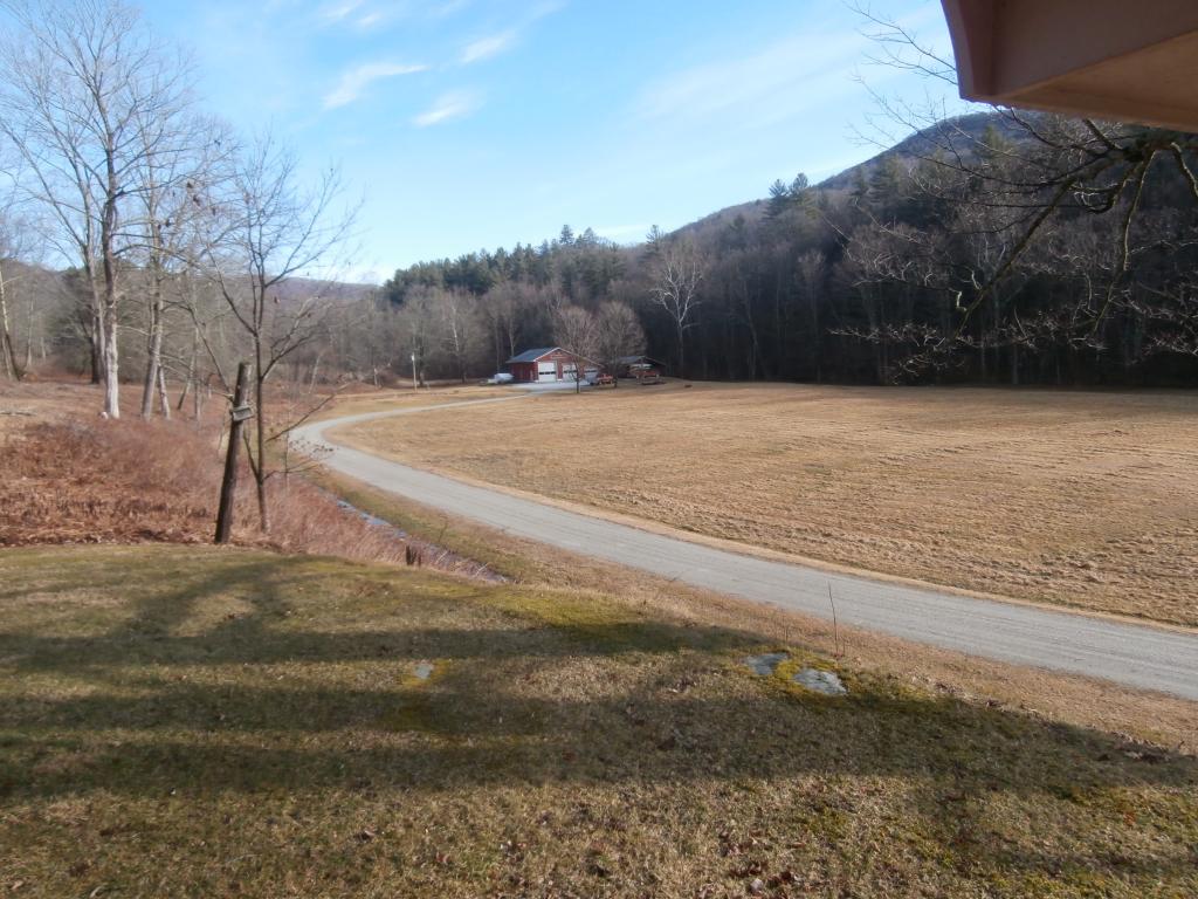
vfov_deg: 56.8
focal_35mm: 24
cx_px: 599
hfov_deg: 71.6
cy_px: 450
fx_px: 831
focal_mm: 4.2
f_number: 3
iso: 100
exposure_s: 1/400
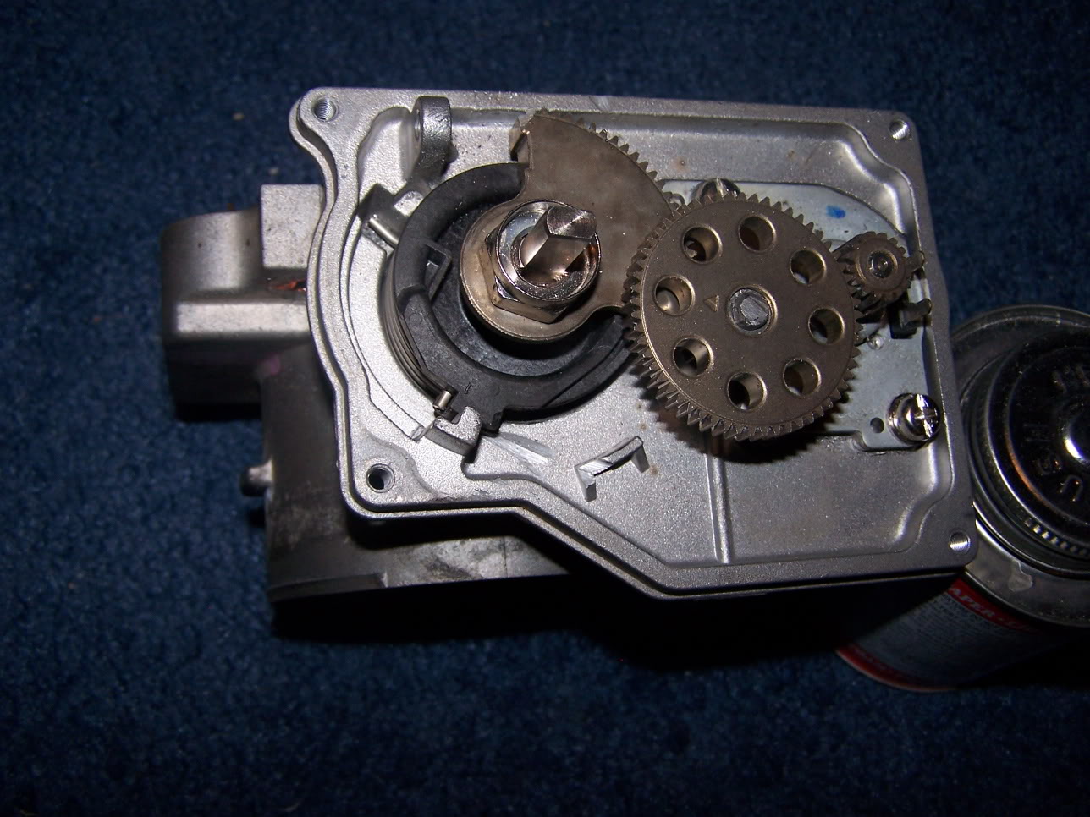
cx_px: 545
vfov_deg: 37.7
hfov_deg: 49.0
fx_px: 1197
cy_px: 408
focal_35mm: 38
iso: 140
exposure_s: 1/60
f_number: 2.8
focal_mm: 6.3
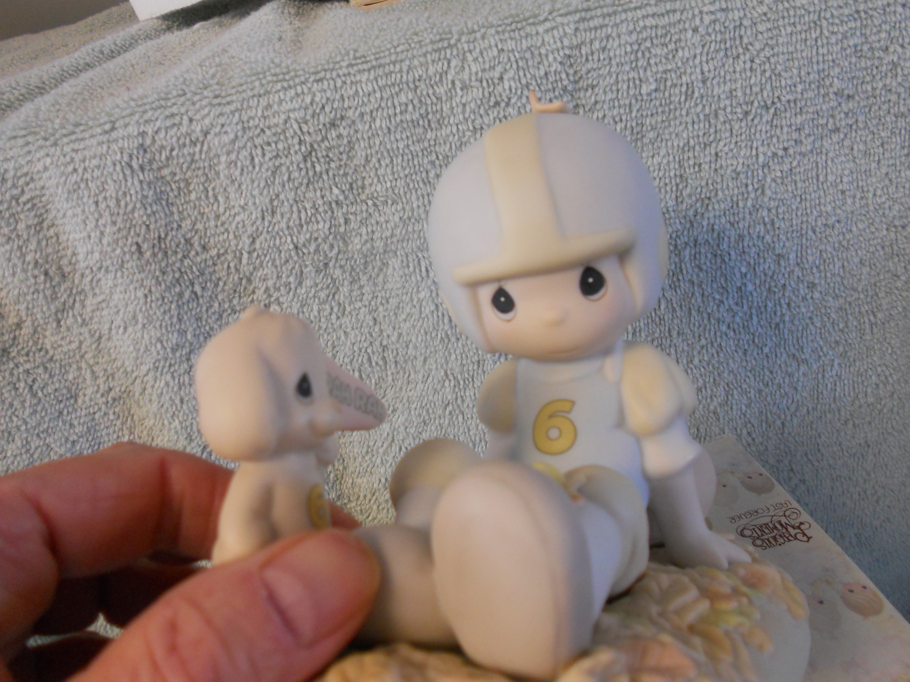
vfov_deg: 44.2
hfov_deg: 56.8
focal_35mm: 32
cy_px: 341
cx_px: 455
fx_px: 841
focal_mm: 5.8
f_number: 3.5
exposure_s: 1/30
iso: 320
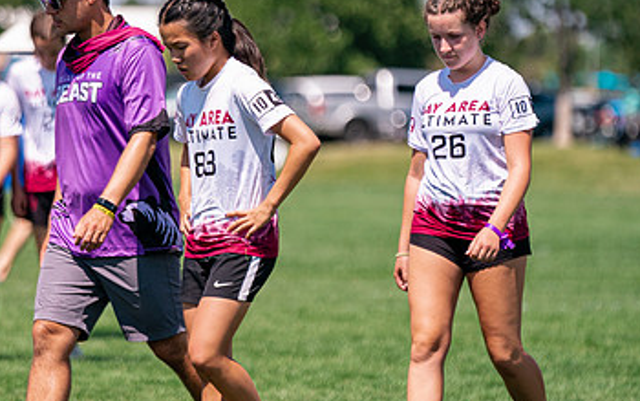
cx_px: 224
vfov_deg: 3.5
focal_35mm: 381
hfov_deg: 5.5
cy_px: 194
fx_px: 6648
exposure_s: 1/6400
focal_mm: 200
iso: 320
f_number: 3.2
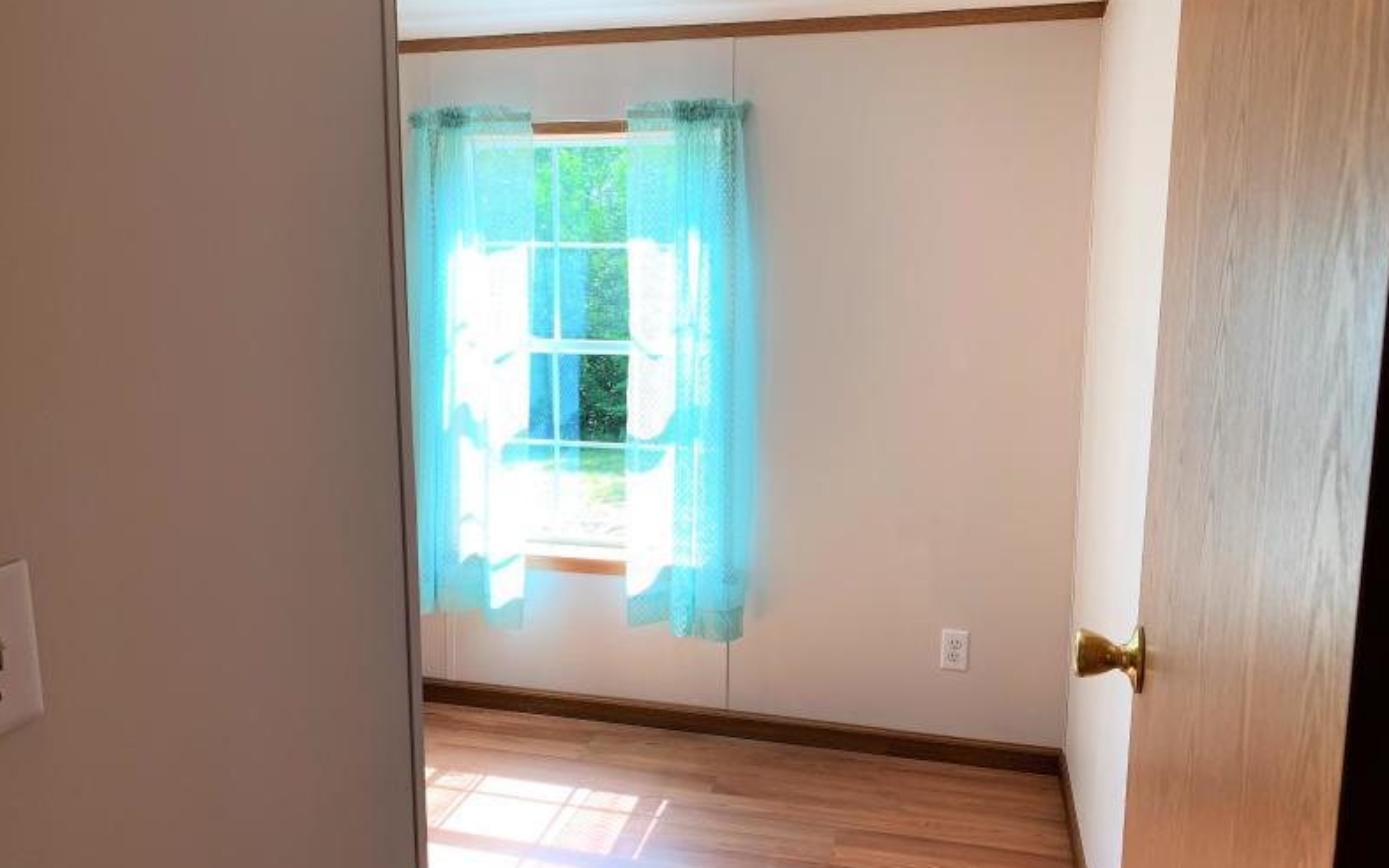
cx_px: 688
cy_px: 432
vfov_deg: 44.5
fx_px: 1060
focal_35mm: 28
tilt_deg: -7.4
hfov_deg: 66.5
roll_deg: -0.1
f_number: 1.8
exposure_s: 1/133
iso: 25
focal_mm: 4.25
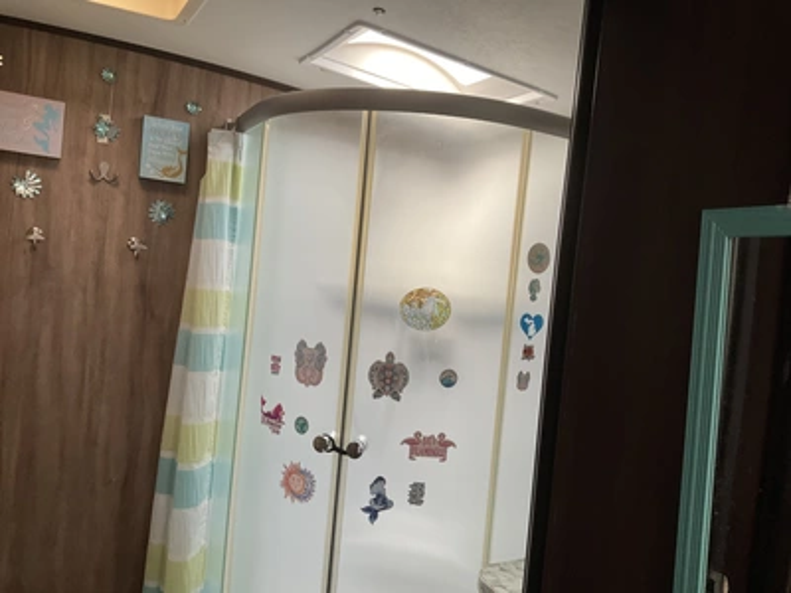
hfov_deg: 61.7
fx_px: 663
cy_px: 296
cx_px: 396
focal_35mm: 29
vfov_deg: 48.2
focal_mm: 3
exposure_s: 1/122
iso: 64
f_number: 1.8
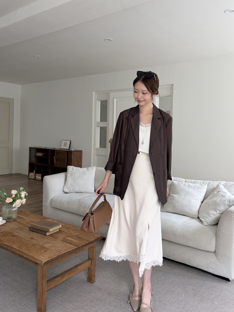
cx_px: 117
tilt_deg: -0.6
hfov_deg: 53.1
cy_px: 156
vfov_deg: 67.3
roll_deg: -1.7
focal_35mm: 26
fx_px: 234
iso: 100
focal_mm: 5.96
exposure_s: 1/122
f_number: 1.6
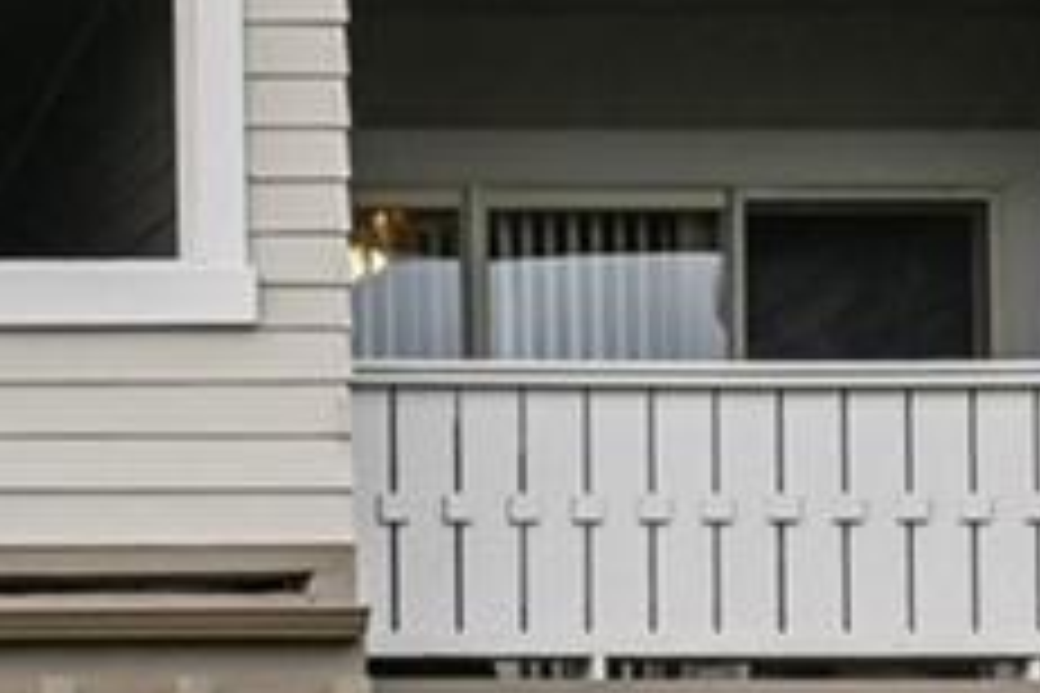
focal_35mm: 208
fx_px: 6008
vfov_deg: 6.6
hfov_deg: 8.5
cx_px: -1954
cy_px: 837
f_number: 10
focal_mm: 30
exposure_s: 1/30
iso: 100
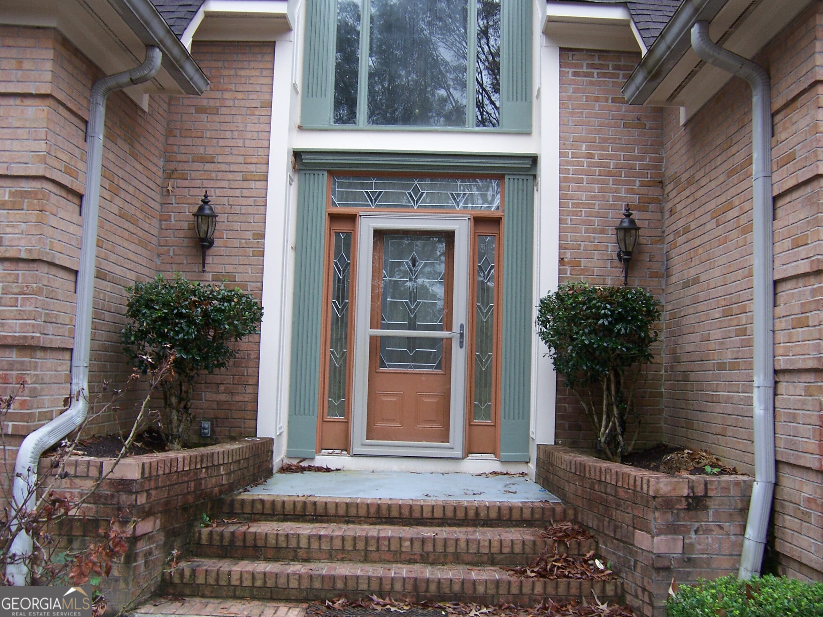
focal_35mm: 33
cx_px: 412
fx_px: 785
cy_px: 308
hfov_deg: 55.4
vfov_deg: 42.9
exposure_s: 1/90
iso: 80
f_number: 3.4
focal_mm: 5.5
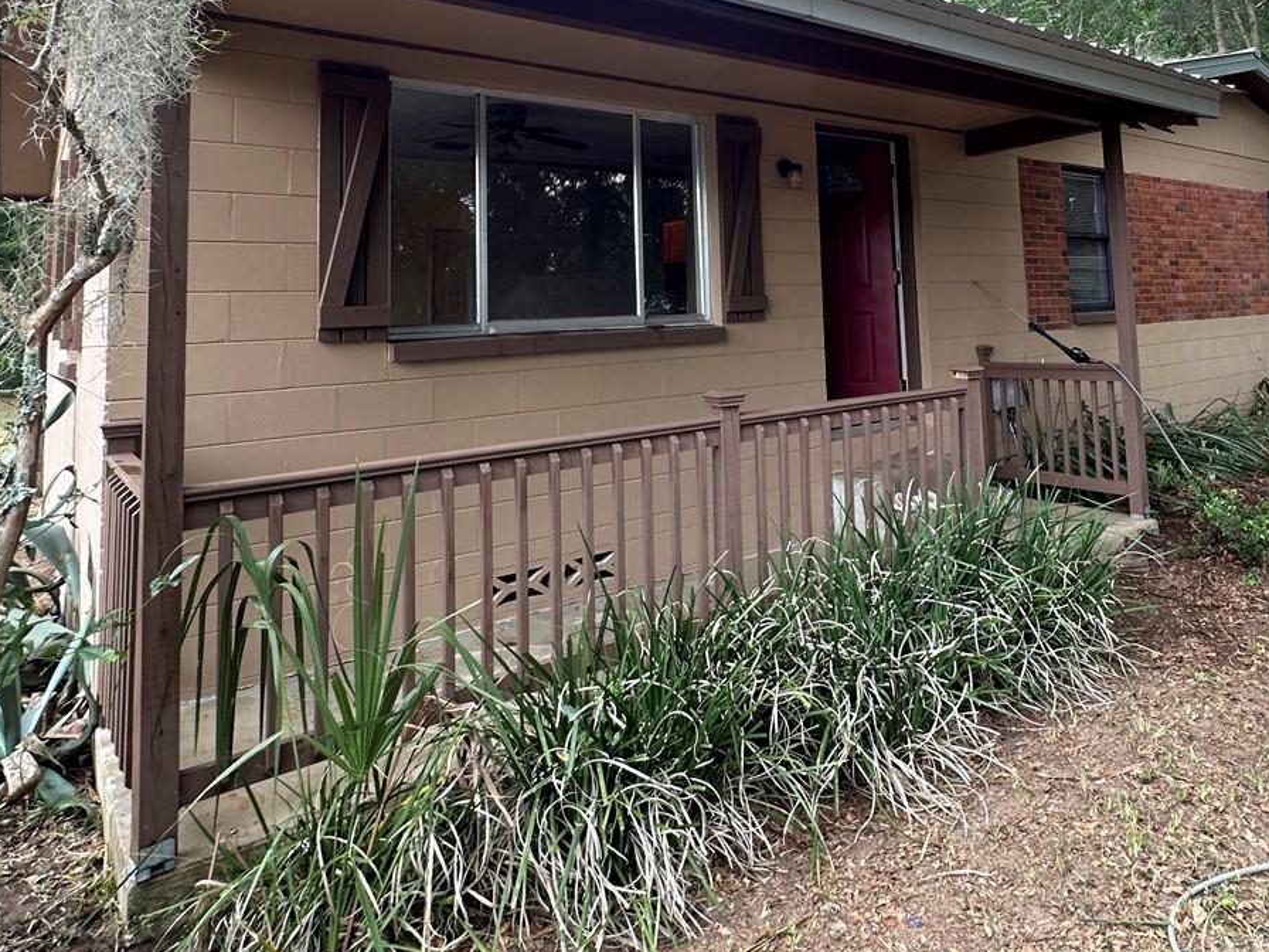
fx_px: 916
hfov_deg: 68.4
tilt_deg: +5.9
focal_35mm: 25
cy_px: 222
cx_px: 786
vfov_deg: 52.2
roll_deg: +3.4
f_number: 2.2
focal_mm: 2.22
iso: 80
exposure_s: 1/99
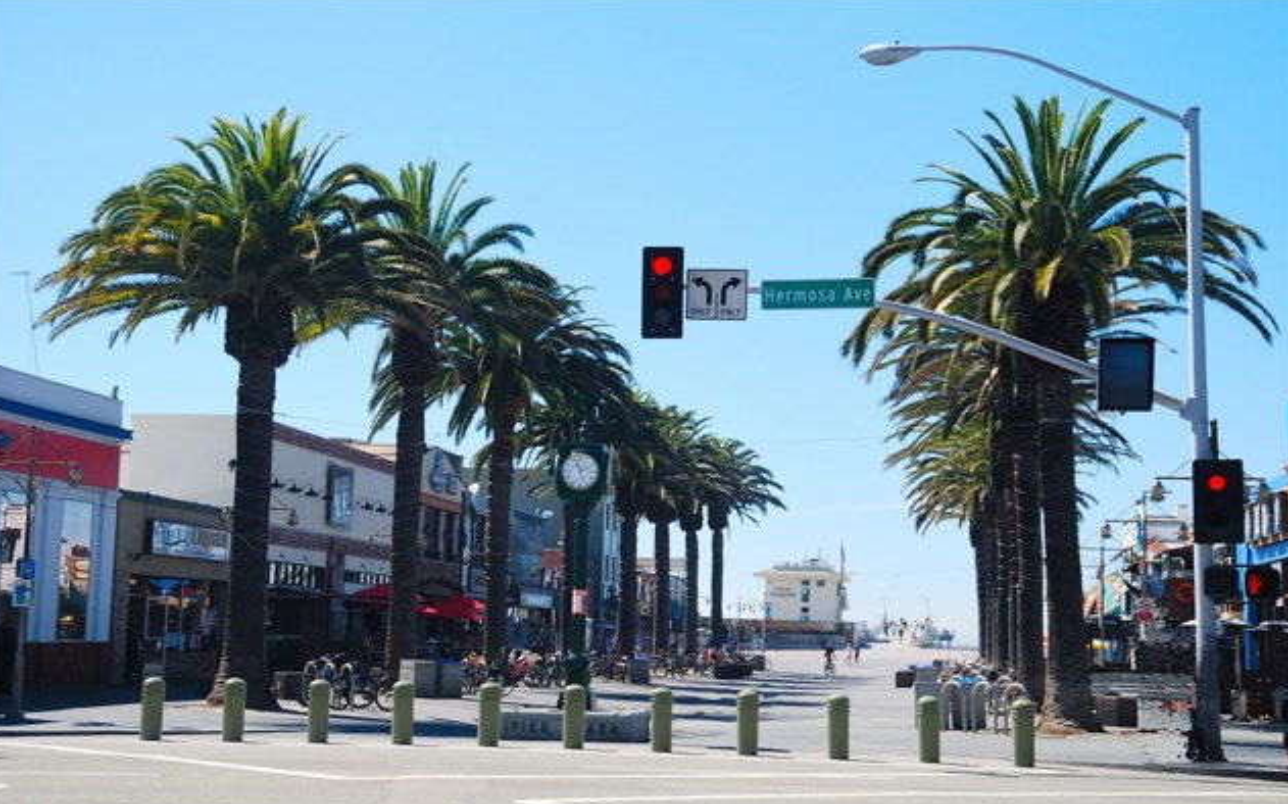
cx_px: 639
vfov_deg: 22.0
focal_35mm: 59
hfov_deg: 34.6
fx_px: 2070
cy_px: 433
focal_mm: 38
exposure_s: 1/125
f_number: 5.6
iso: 125
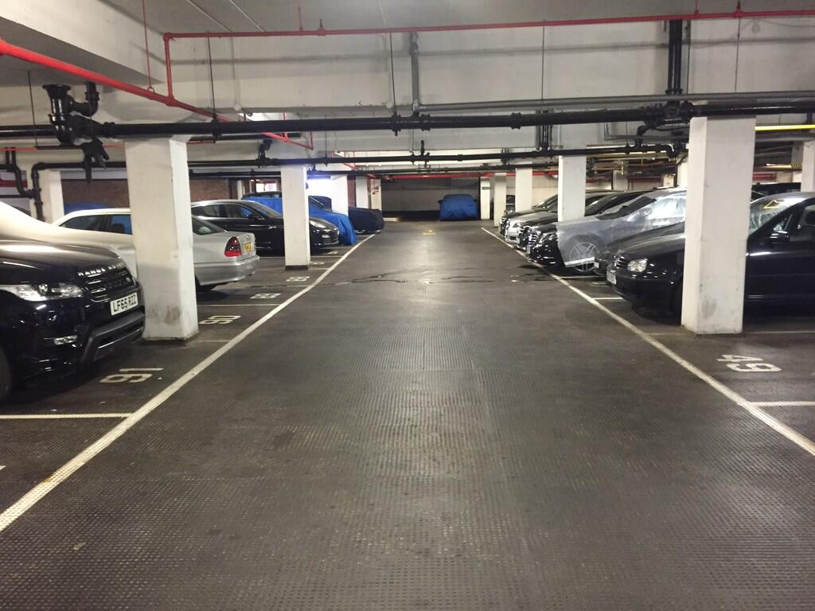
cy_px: 306
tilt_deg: -8.5
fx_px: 683
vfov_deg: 48.2
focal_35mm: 29
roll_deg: +0.8
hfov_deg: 61.7
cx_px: 408
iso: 250
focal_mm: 4.15
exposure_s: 1/17
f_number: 2.2
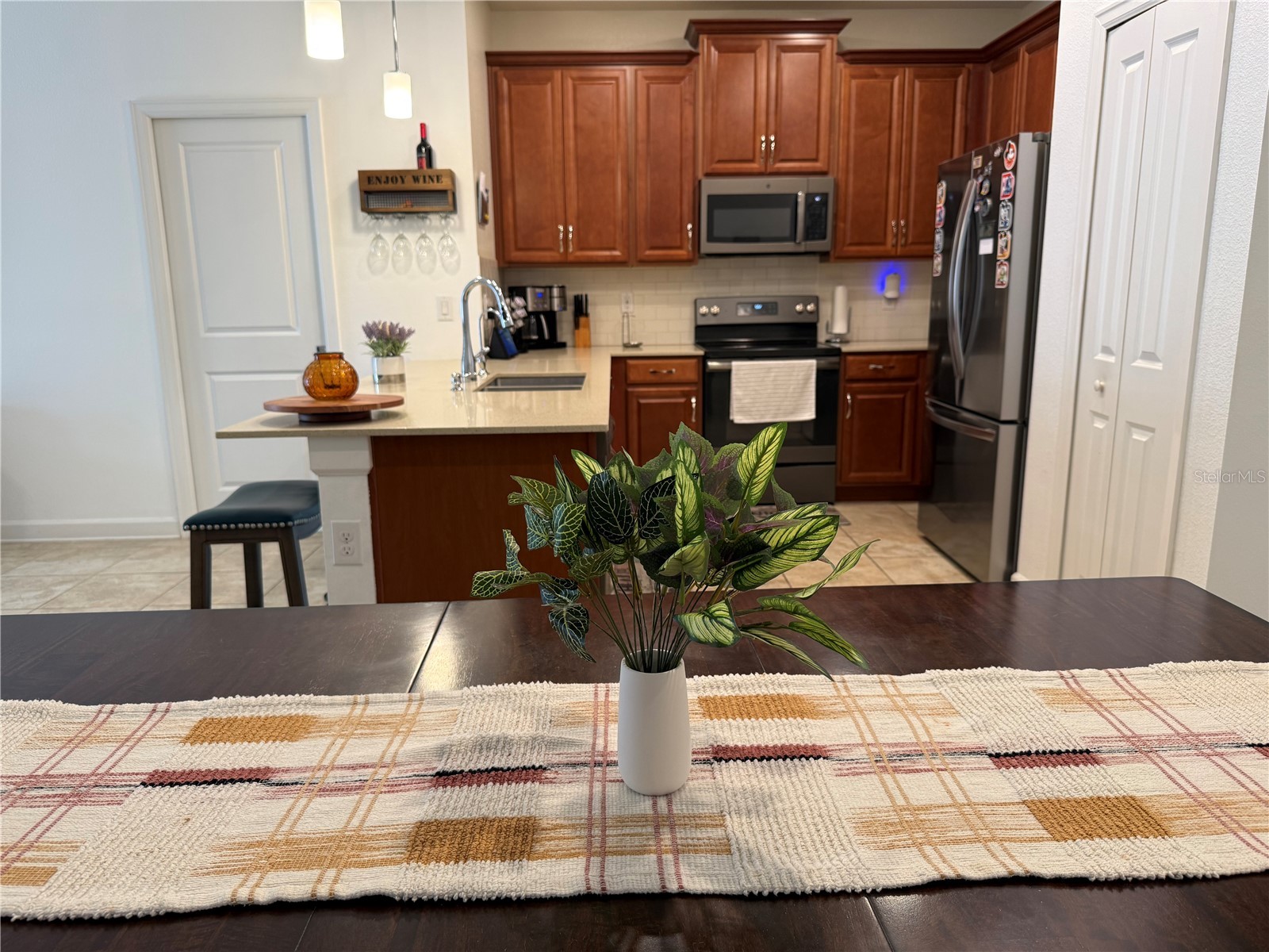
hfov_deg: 71.6
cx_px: 634
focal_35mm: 24
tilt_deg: -9.7
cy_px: 476
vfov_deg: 56.8
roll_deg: +0.7
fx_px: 880
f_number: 1.78
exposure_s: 1/60
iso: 125
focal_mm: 6.76
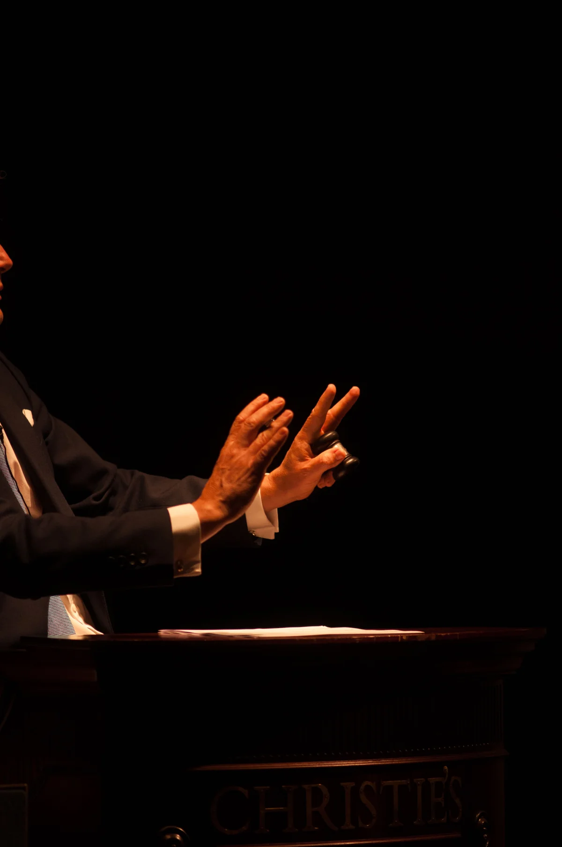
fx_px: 6339
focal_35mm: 270
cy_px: 424
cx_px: 281
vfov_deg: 7.6
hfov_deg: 5.1
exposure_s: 1/200
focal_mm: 180
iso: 400
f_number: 2.8
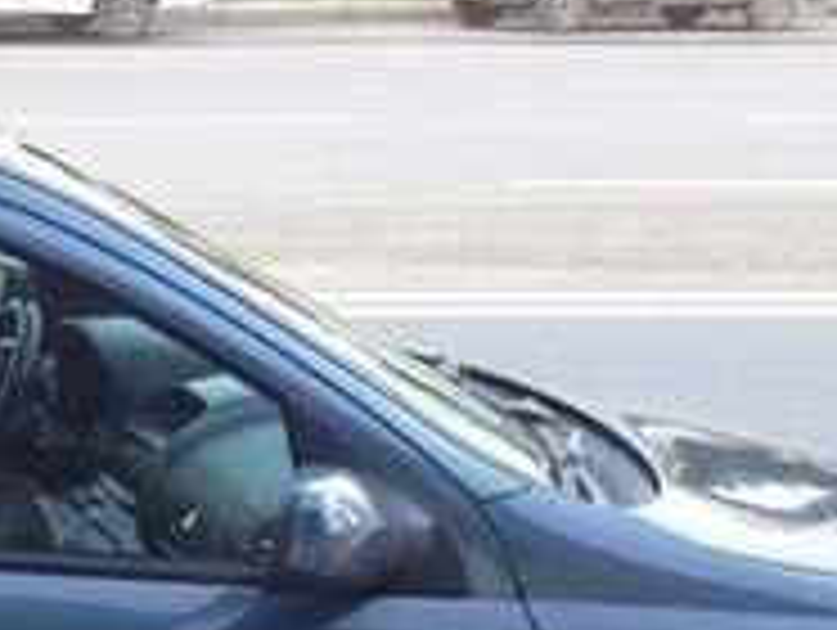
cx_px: -396
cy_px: 826
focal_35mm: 117
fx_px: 2833
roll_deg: +0.3
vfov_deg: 12.3
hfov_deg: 15.6
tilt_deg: -17.4
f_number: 2.4
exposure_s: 1/24
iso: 50
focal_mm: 4.12
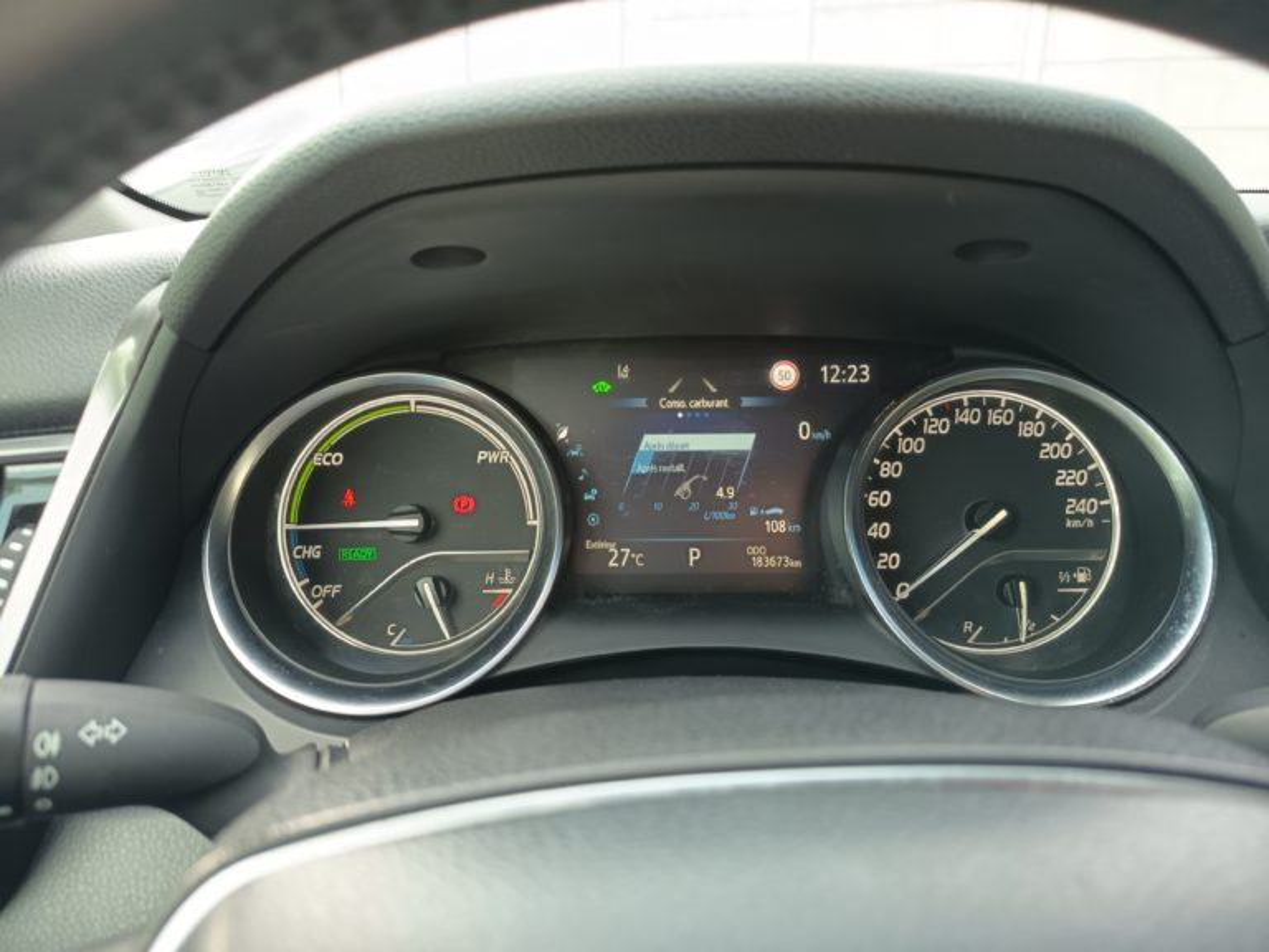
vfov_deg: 56.8
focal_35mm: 24
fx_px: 880
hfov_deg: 71.6
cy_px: 476
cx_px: 634
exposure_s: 1/50
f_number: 1.7
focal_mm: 5.27
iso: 243
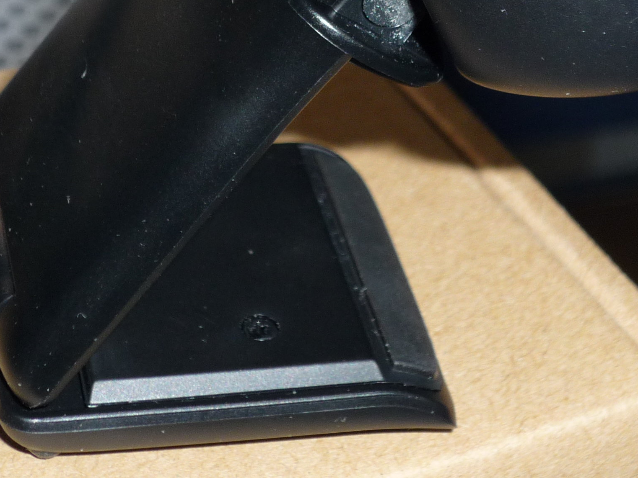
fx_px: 2341
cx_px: 358
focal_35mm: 127
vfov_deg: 11.5
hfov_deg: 15.5
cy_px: -25
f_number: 4.3
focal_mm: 9.3
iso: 100
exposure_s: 1/40
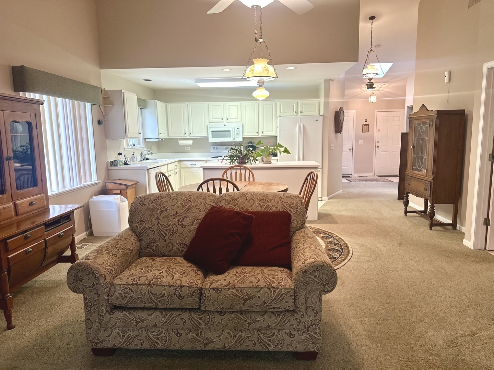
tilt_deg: -8.1
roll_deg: +0.7
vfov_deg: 56.8
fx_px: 343
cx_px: 247
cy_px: 185
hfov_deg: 71.6
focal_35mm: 24
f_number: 1.78
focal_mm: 6.86
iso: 200
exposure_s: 1/60
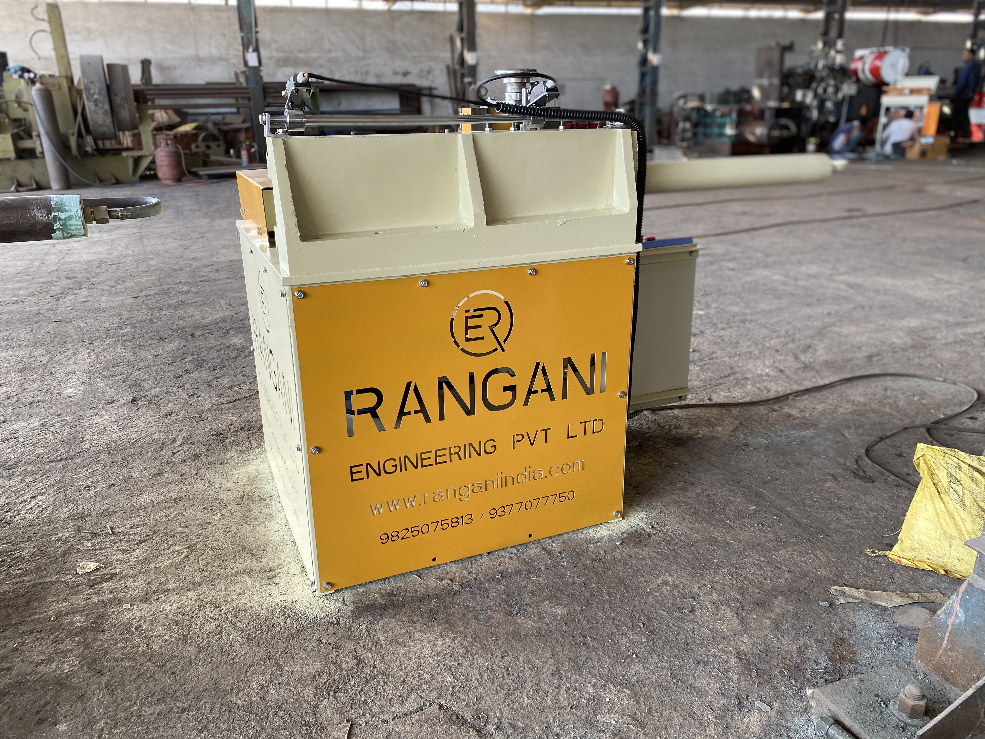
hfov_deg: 67.3
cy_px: 370
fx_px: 740
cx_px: 492
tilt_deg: -19.5
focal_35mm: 26
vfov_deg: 53.1
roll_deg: +1.3
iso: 80
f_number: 1.8
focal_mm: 4.25
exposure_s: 1/122
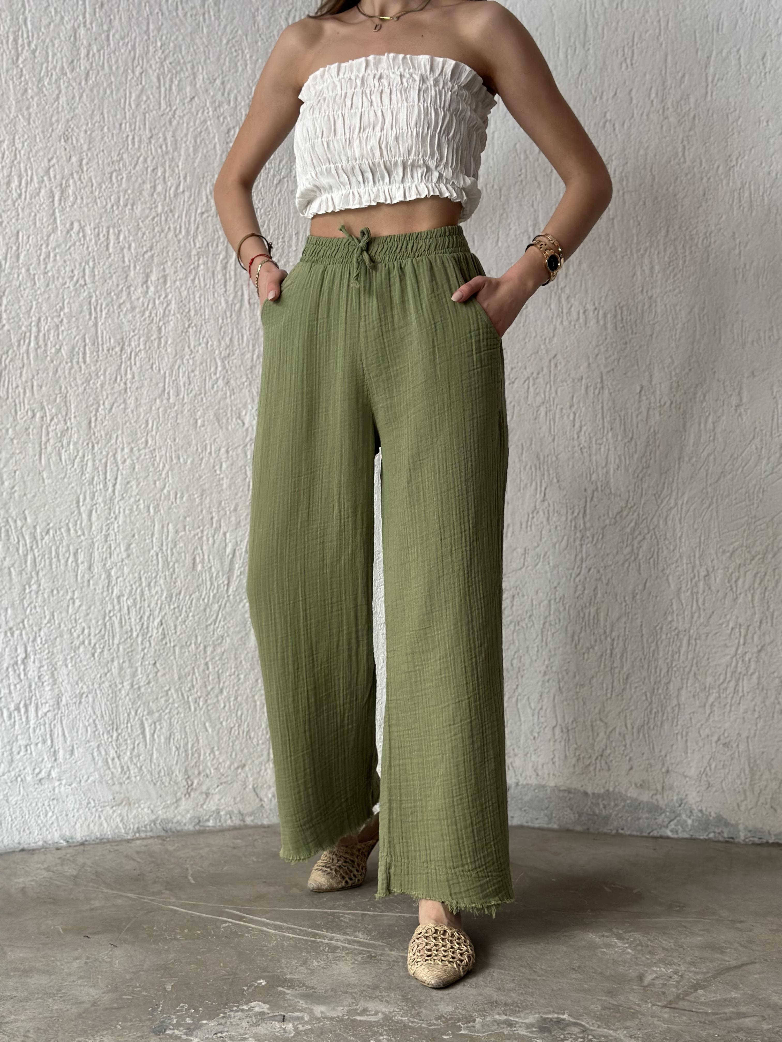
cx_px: 391
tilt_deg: -2.2
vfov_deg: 39.7
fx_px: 1446
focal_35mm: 48
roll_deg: -0.7
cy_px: 521
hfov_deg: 30.3
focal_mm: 6.86
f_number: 1.78
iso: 160
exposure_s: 1/60
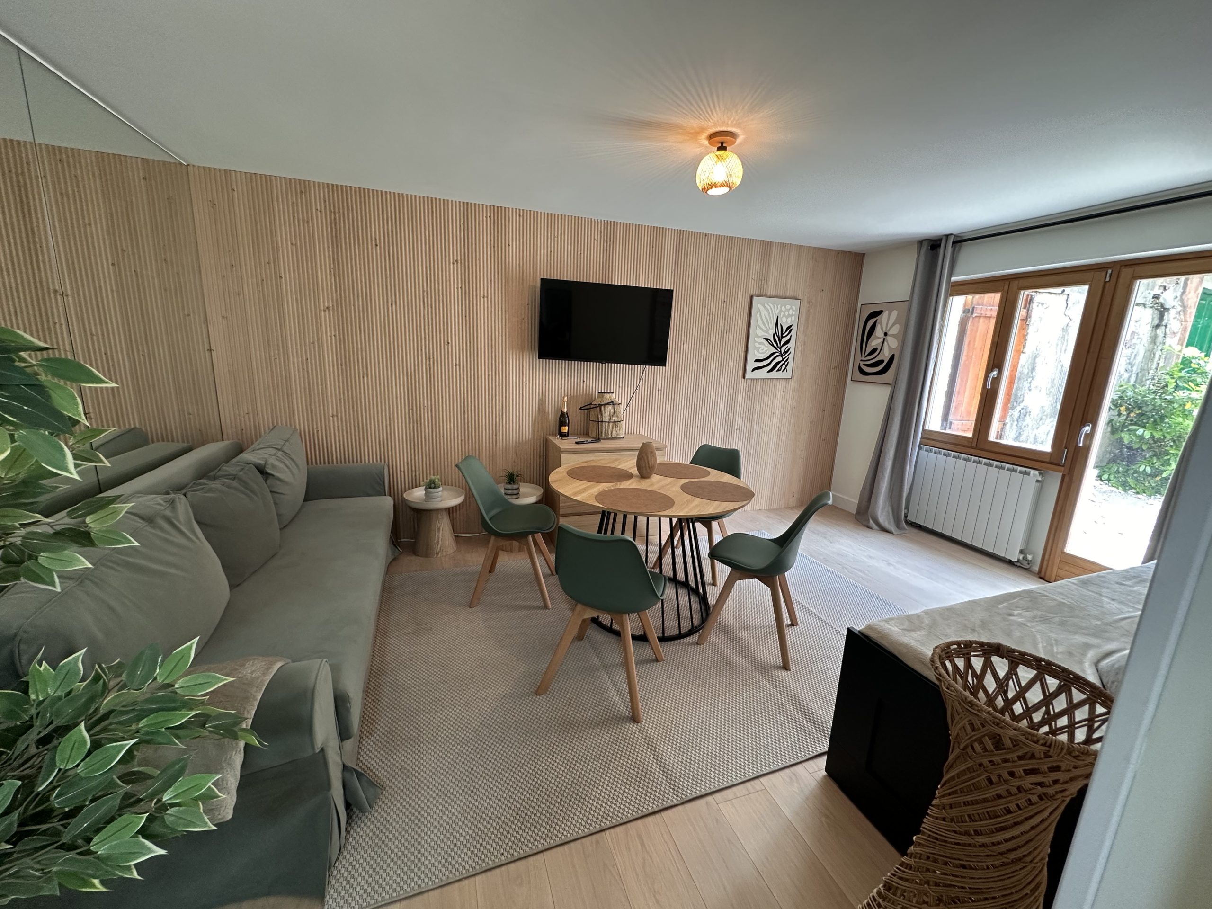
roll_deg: -2.0
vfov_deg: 85.7
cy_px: 454
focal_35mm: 14
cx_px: 606
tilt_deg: -12.1
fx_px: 490
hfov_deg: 102.1
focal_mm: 2.22
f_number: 2.2
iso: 160
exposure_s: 1/50
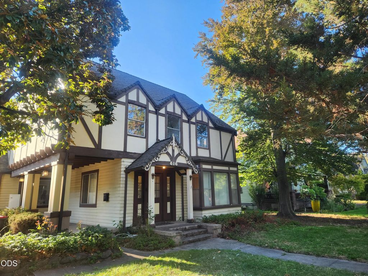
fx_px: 245
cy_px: 138
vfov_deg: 58.9
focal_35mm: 23
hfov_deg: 73.9
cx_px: 184
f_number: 1.8
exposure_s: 1/180
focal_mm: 5.4
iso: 20
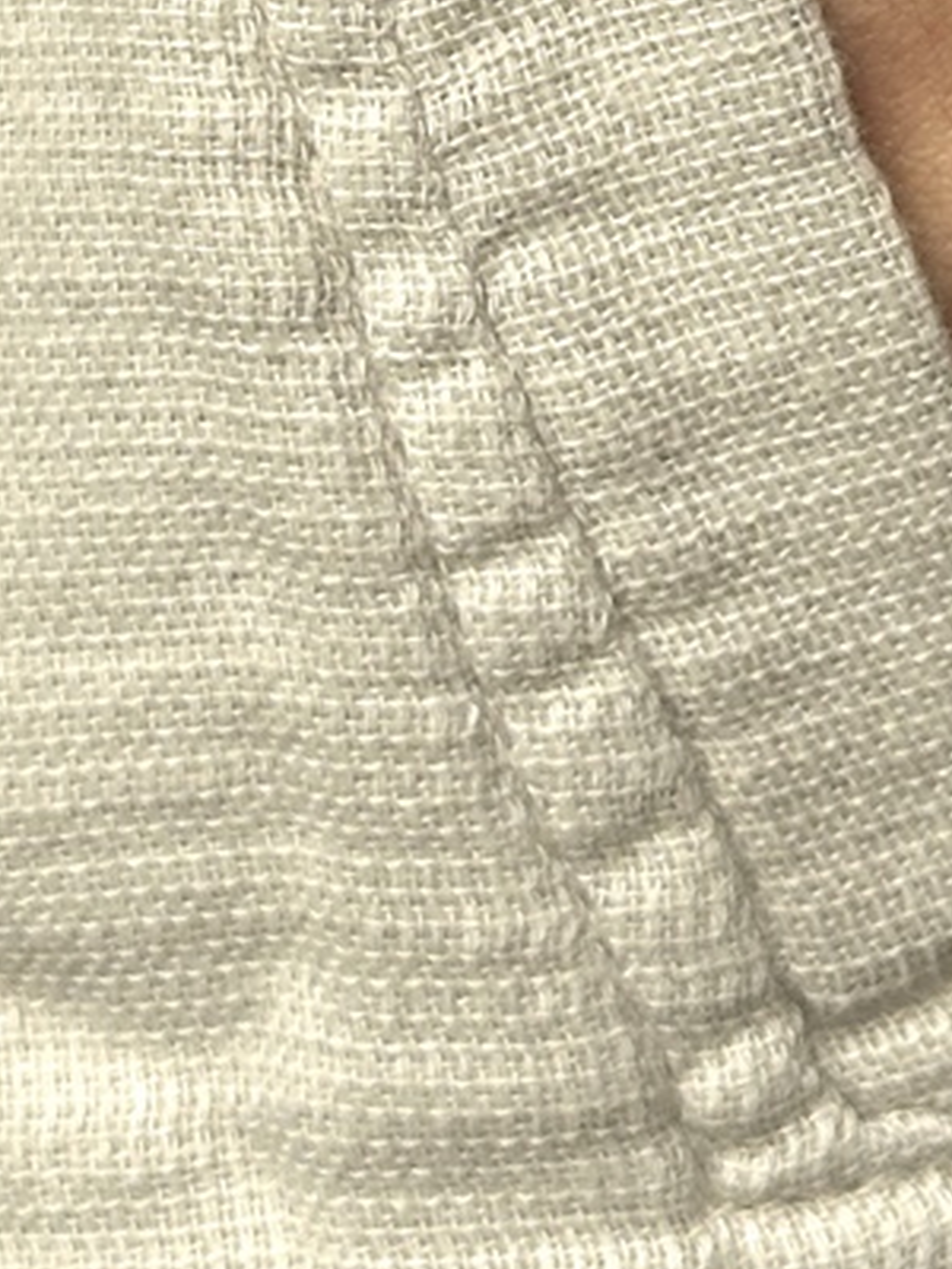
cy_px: -968
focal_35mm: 192
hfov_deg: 7.7
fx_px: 7040
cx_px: 1158
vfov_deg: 9.8
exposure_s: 1/155
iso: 50
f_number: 1.78
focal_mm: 6.86
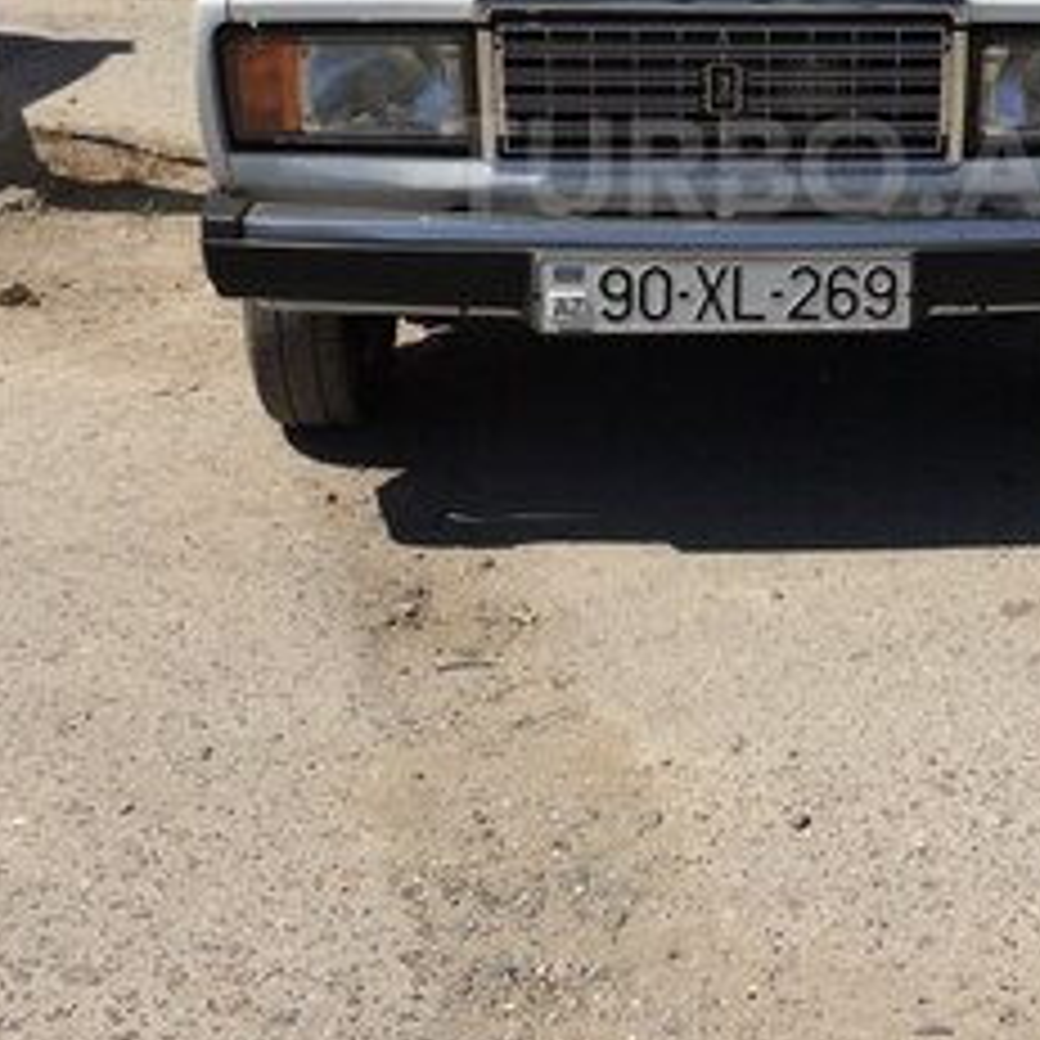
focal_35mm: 55
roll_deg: -0.3
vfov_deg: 30.1
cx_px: 788
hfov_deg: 30.5
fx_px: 1869
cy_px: 167
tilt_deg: -12.0
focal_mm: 4.15
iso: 32
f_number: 2.2
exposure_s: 1/3300
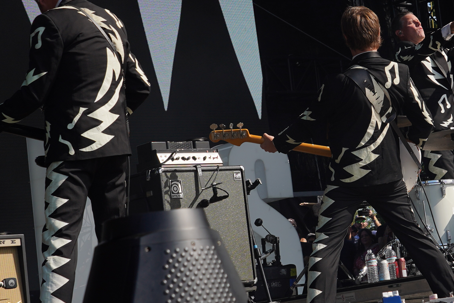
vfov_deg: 10.6
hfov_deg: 15.9
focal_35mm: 129
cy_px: 60
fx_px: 1627
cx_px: 309
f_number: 8
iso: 100
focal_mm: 49
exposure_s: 1/400
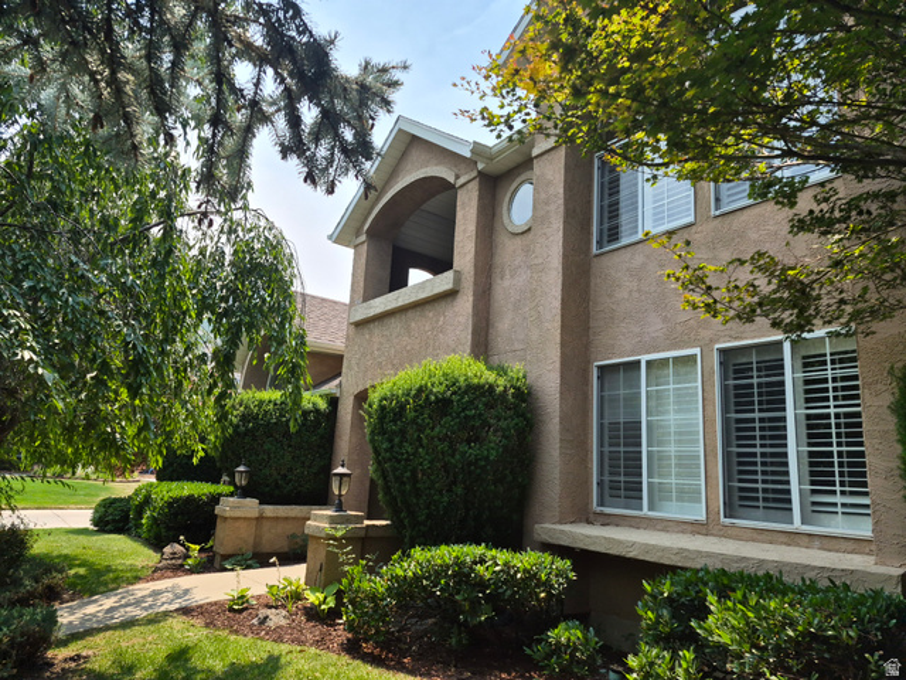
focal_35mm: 23
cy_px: 340
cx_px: 453
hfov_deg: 73.9
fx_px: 602
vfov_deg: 58.9
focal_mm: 5.4
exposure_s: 1/6336
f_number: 1.8
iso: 80
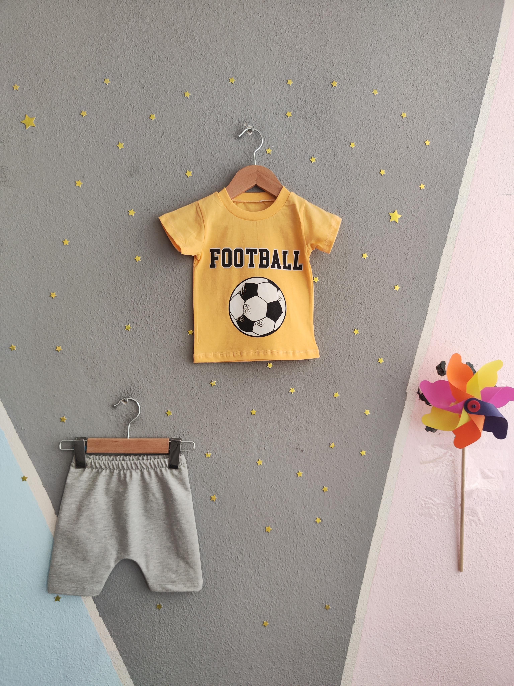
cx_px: 257
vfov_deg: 71.6
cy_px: 343
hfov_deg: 56.8
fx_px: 475
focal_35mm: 24
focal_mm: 5.59
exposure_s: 1/100
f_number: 1.88
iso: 314
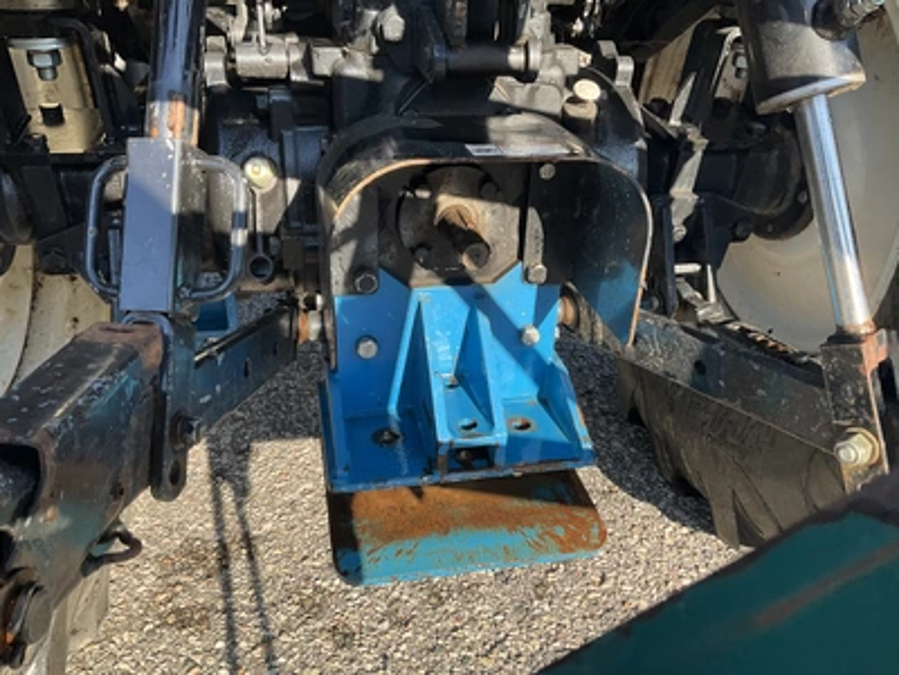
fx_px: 753
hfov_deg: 61.7
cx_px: 450
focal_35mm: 29
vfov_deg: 48.2
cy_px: 338
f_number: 1.8
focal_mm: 3
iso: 25
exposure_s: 1/309
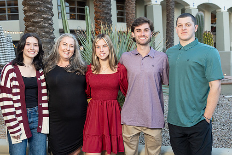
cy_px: 85
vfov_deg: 29.3
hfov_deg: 42.6
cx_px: 102
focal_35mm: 46
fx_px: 297
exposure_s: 1/200
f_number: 4
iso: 800
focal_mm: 40
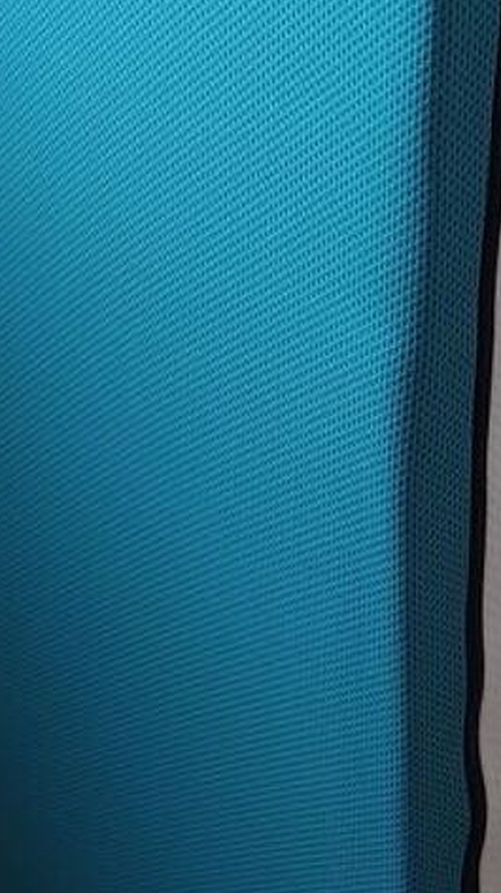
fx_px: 1821
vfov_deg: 26.8
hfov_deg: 15.4
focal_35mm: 77
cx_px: 499
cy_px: 133
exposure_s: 1/33.3
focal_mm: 4.6
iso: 400
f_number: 1.8
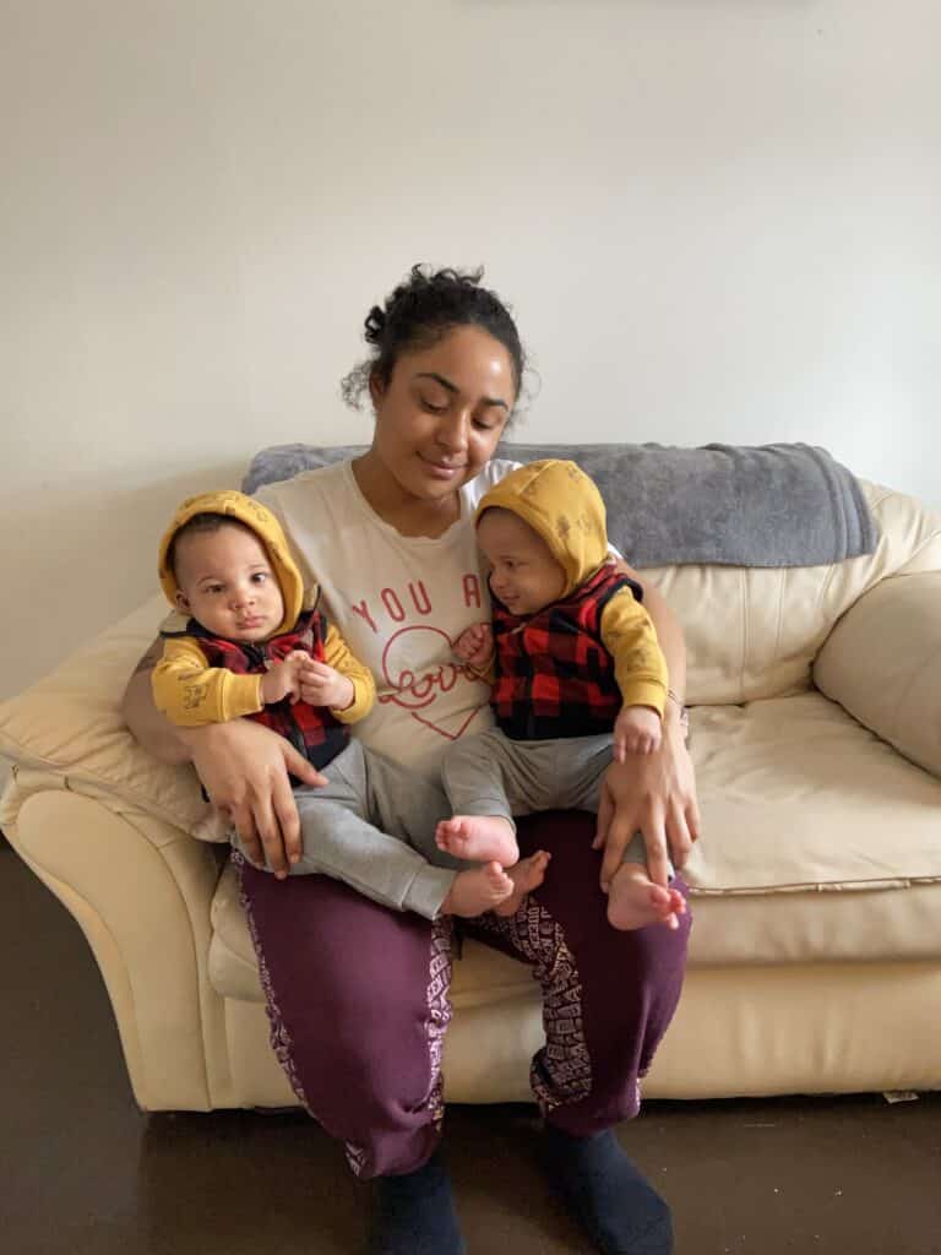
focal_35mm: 26
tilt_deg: -15.2
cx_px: 470
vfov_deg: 67.3
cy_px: 628
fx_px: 942
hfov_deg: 53.1
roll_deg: +1.4
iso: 320
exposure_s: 1/60
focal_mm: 4.25
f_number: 1.8
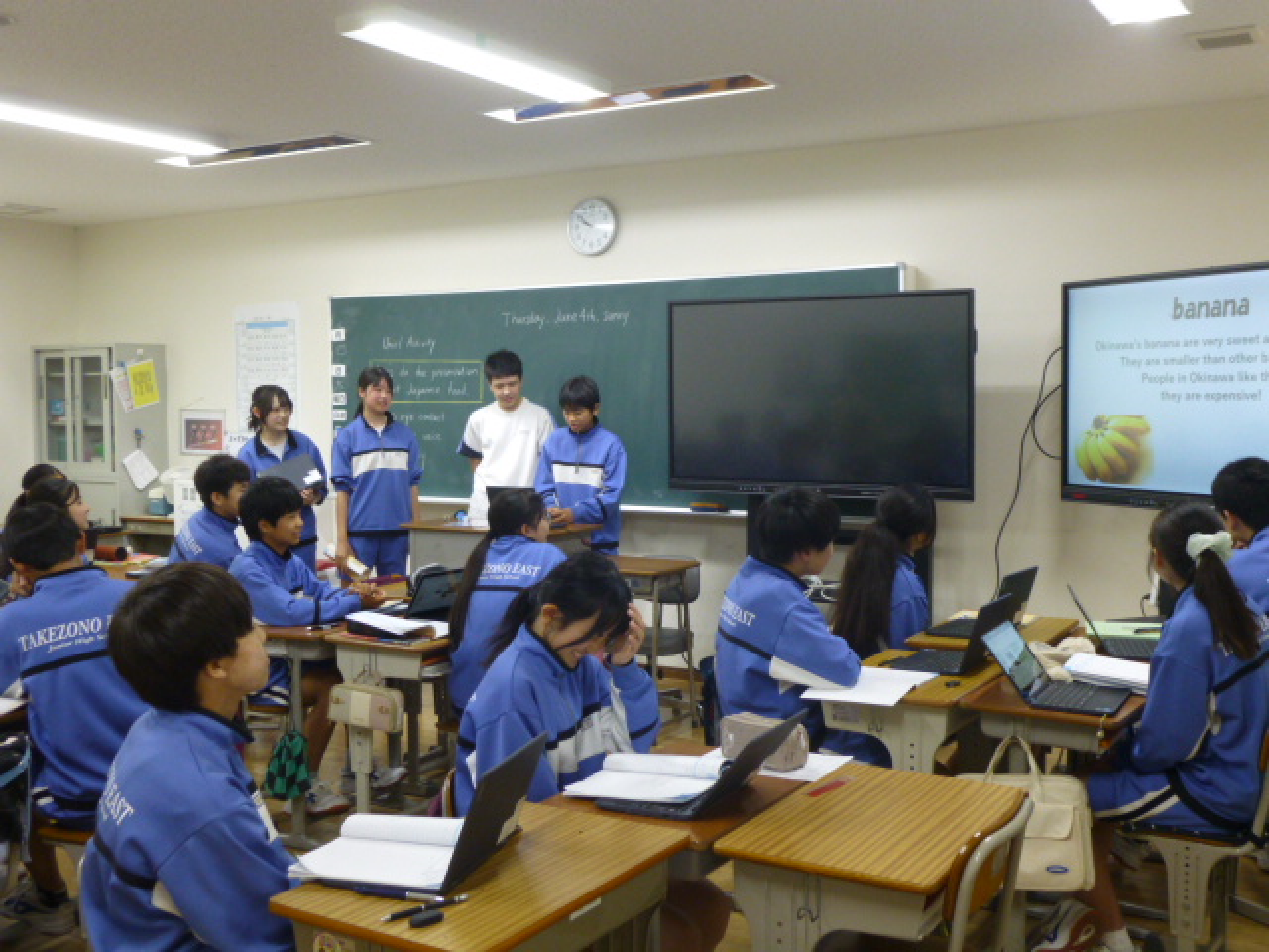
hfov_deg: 52.6
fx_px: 1283
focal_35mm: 35
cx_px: 634
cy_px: 476
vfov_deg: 40.7
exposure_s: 1/60
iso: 400
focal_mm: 6
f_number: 3.5
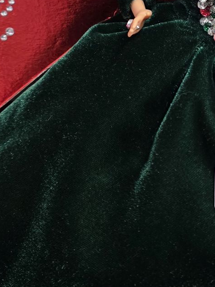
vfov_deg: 26.2
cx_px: 199
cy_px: 56
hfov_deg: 19.8
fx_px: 604
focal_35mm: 73
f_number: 1.7
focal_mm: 6.3
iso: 1000
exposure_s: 1/100
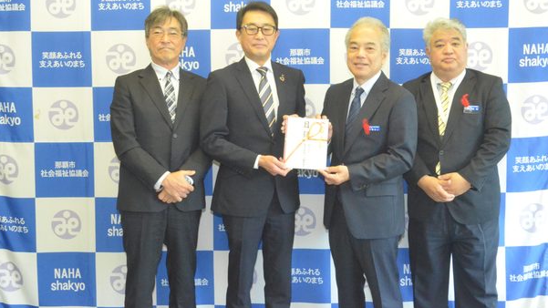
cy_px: 134
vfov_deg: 26.5
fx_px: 654
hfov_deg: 45.5
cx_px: 276
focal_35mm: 45
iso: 6400
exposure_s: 1/60
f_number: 11
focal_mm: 28
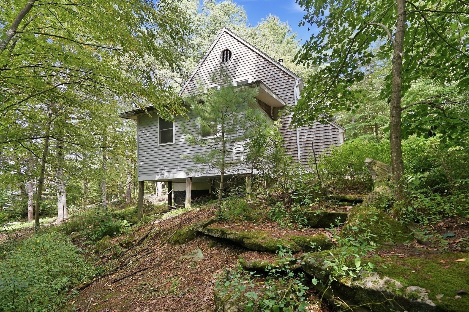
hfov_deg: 96.7
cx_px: 234
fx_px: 208
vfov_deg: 73.7
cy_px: 156
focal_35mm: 16
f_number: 4
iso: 250
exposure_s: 1/160
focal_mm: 16
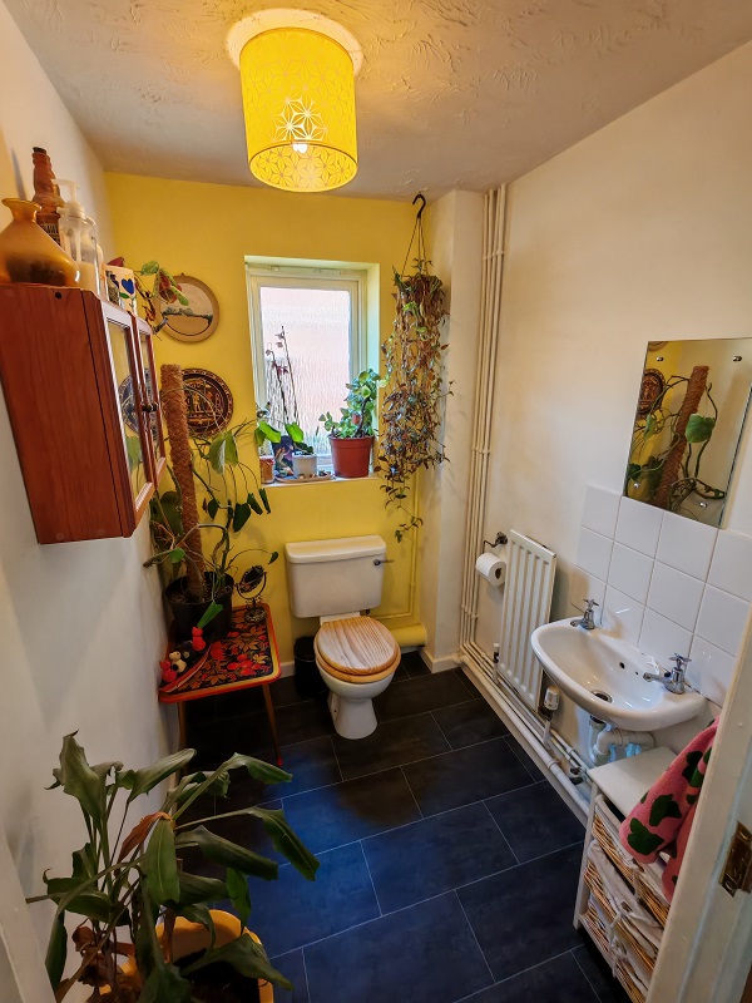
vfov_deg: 94.5
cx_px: 376
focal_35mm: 16
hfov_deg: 78.1
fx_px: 463
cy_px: 502
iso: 250
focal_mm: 1.96
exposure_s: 1/50
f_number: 2.2
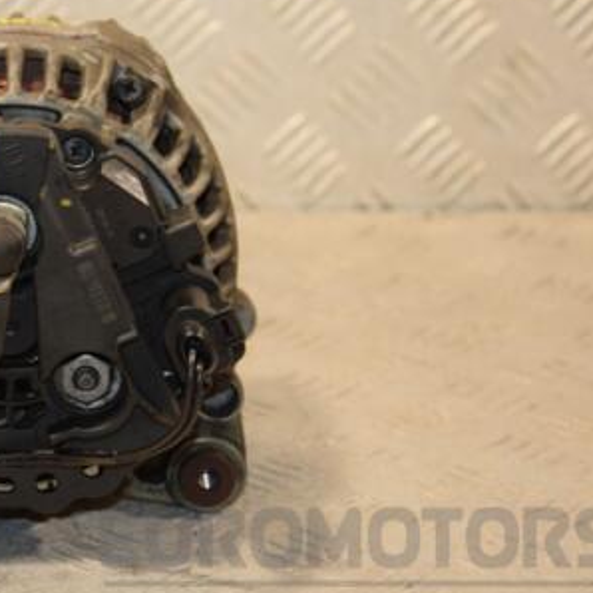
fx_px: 2888
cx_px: 62
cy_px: 273
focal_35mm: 149
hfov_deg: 11.6
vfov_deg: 11.7
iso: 800
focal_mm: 58
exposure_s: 1/160
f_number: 5
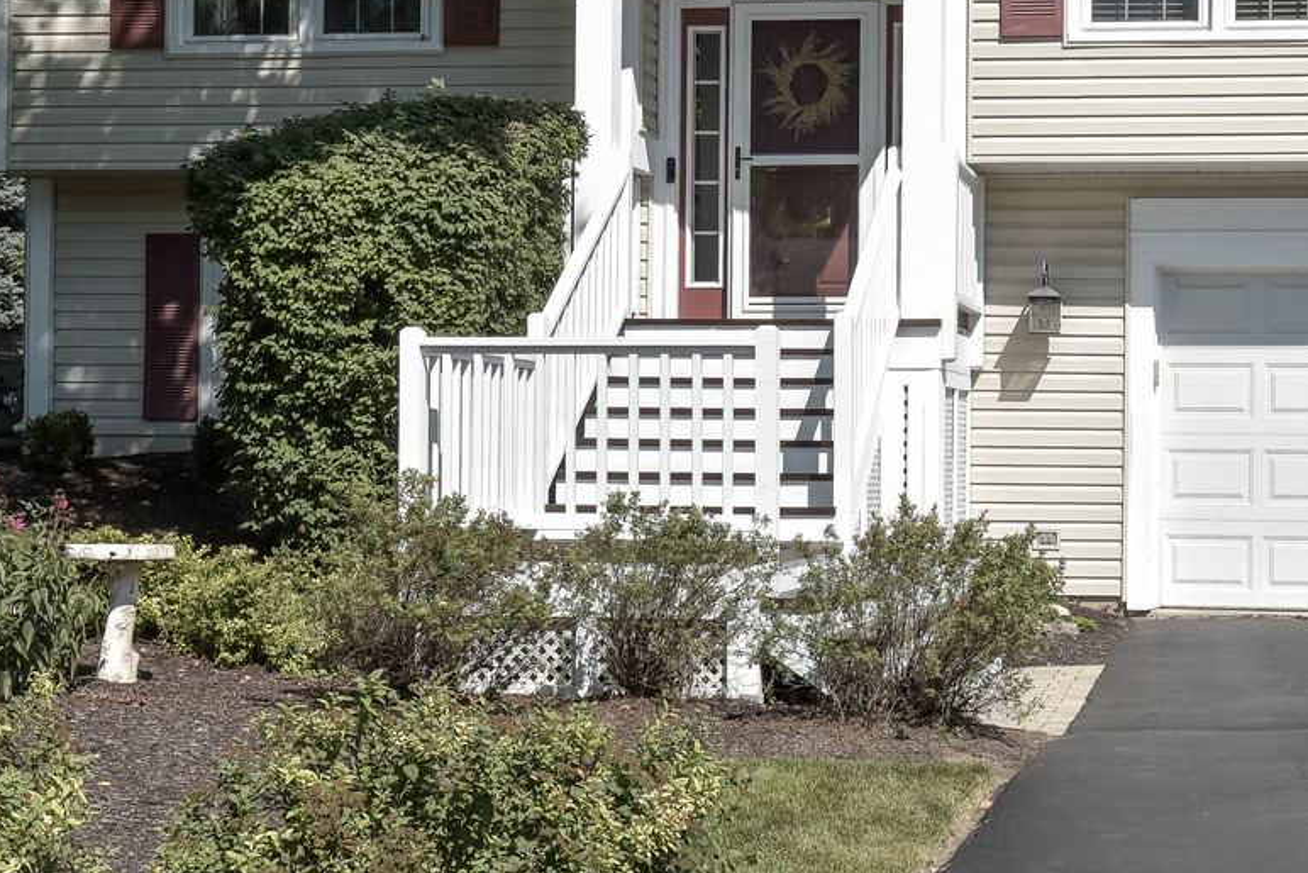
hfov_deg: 30.5
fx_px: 2362
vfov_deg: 20.5
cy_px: 81
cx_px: 954
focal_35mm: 65
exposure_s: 1/320
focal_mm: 31
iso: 200
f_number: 11
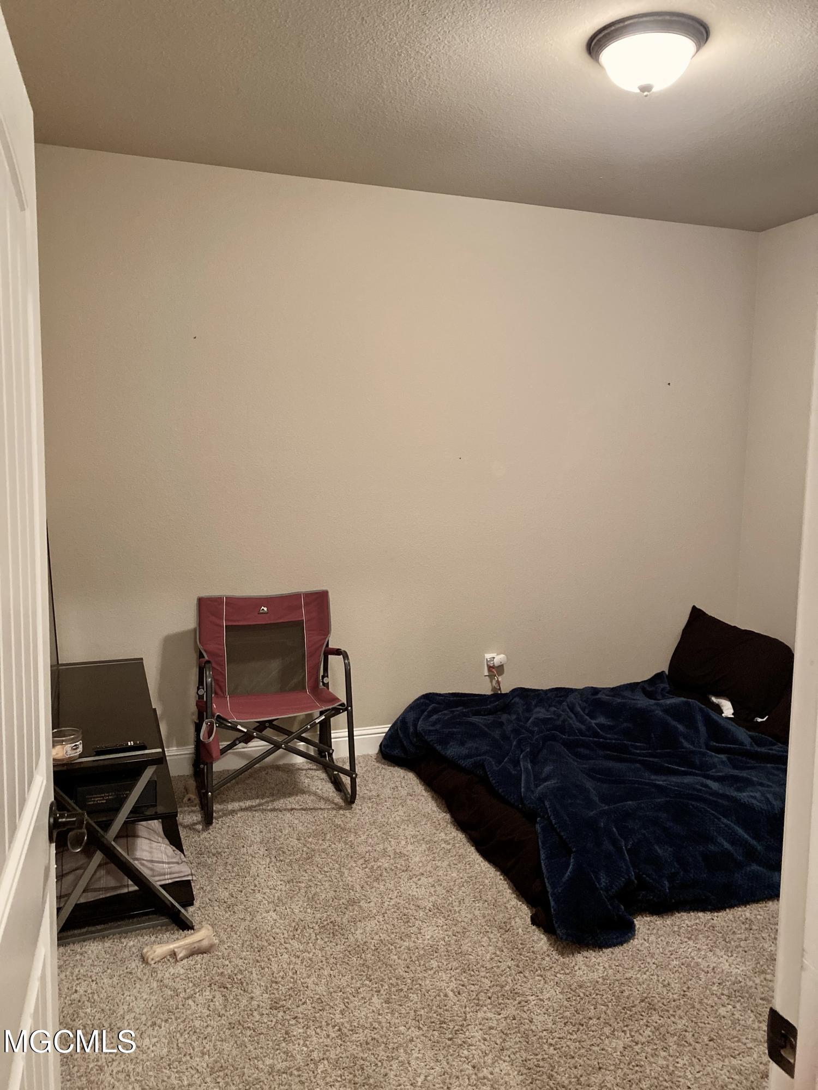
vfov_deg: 67.3
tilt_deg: -5.6
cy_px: 545
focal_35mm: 26
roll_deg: -1.8
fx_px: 819
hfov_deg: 53.1
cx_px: 409
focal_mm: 4.25
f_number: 1.8
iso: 500
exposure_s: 1/30
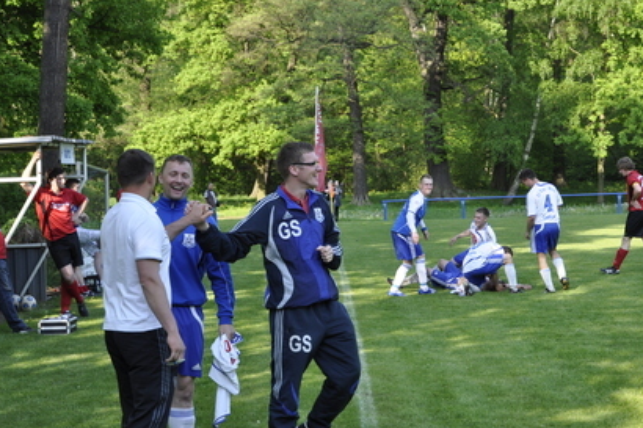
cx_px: 365
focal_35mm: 84
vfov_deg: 16.2
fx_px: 1500
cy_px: 221
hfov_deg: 24.2
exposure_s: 1/160
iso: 200
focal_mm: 46
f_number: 6.3
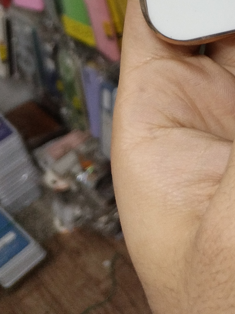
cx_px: 392
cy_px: -257
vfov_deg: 16.4
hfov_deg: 13.6
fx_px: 905
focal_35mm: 100
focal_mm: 4.7
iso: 200
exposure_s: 1/50
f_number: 1.8
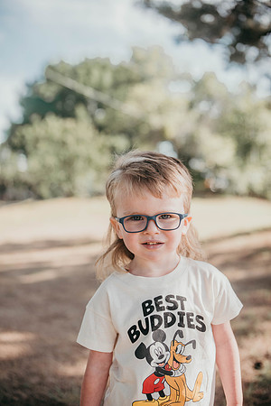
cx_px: 136
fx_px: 395
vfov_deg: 54.4
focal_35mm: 35
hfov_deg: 37.9
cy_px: 203
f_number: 1.8
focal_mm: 35
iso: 50
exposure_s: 1/1000
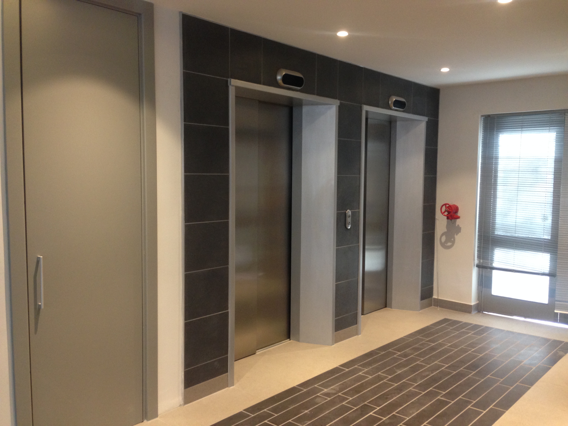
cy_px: 213
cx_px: 284
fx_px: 541
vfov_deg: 42.9
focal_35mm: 33
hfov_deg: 55.4
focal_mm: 4.12
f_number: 2.4
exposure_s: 1/20
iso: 160
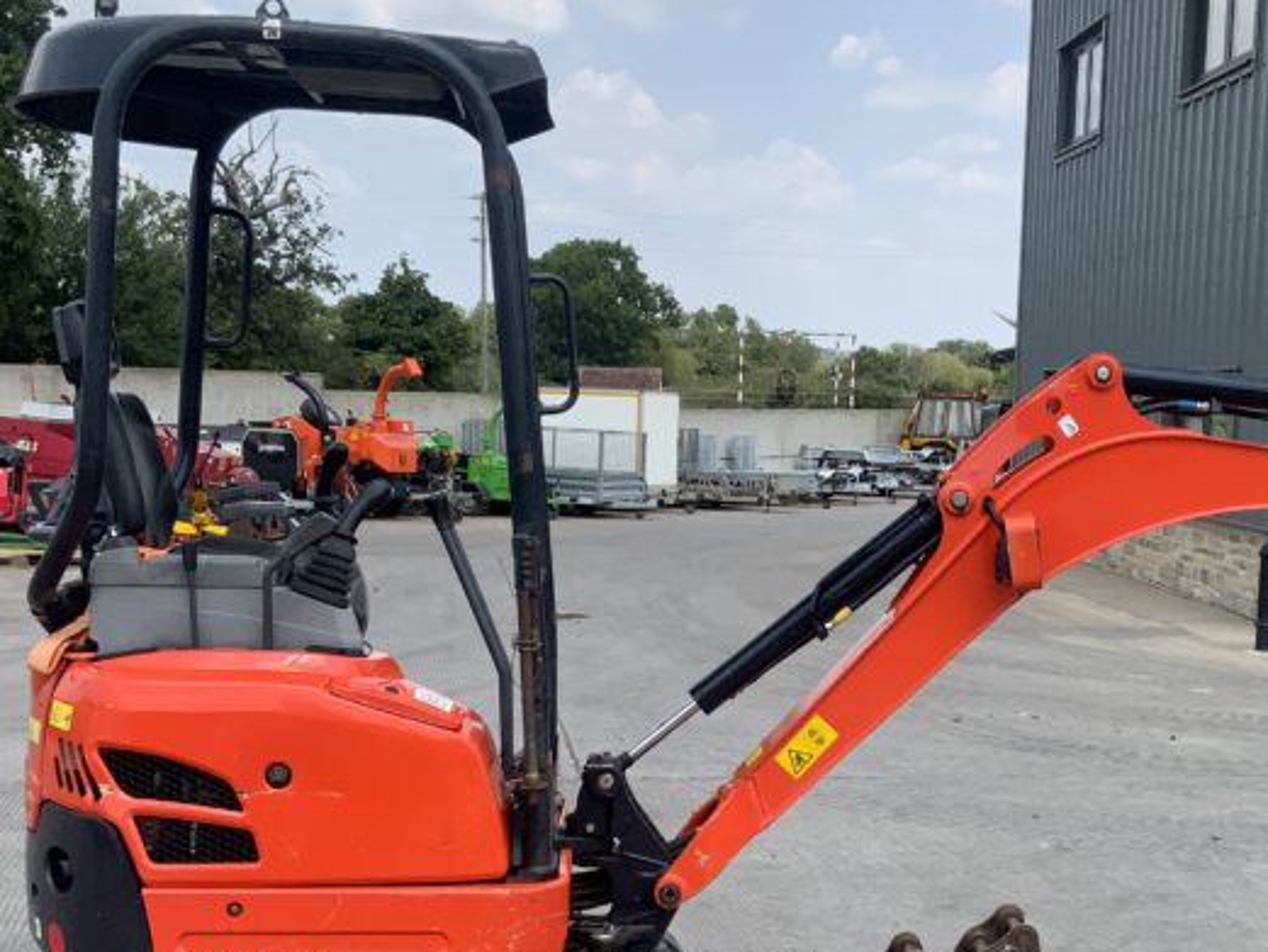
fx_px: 2088
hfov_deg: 33.5
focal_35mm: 57
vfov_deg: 25.6
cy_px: 618
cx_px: 818
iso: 16
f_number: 1.8
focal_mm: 3
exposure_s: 1/1377
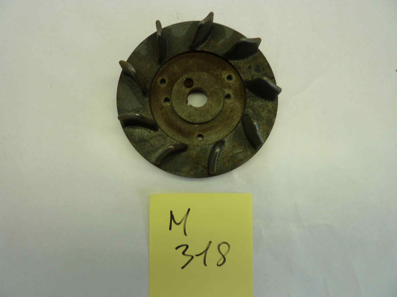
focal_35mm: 25
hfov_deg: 69.4
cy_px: 148
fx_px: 287
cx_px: 198
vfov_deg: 54.9
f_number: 3.3
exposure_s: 1/50
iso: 80
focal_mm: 4.1
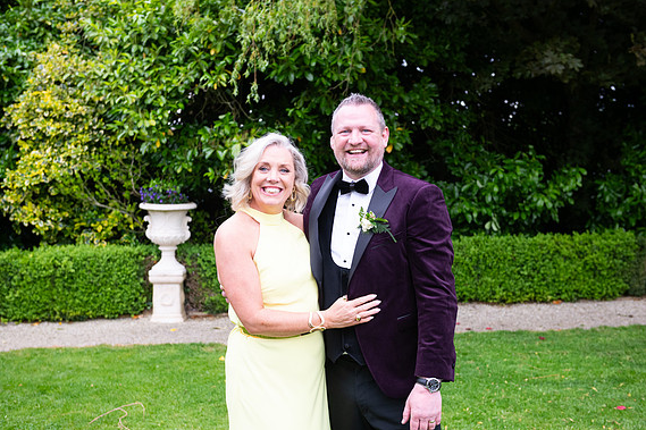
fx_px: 951
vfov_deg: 25.5
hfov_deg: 37.5
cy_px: 218
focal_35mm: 53
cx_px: 318
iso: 400
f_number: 5
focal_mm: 52
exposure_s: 1/200
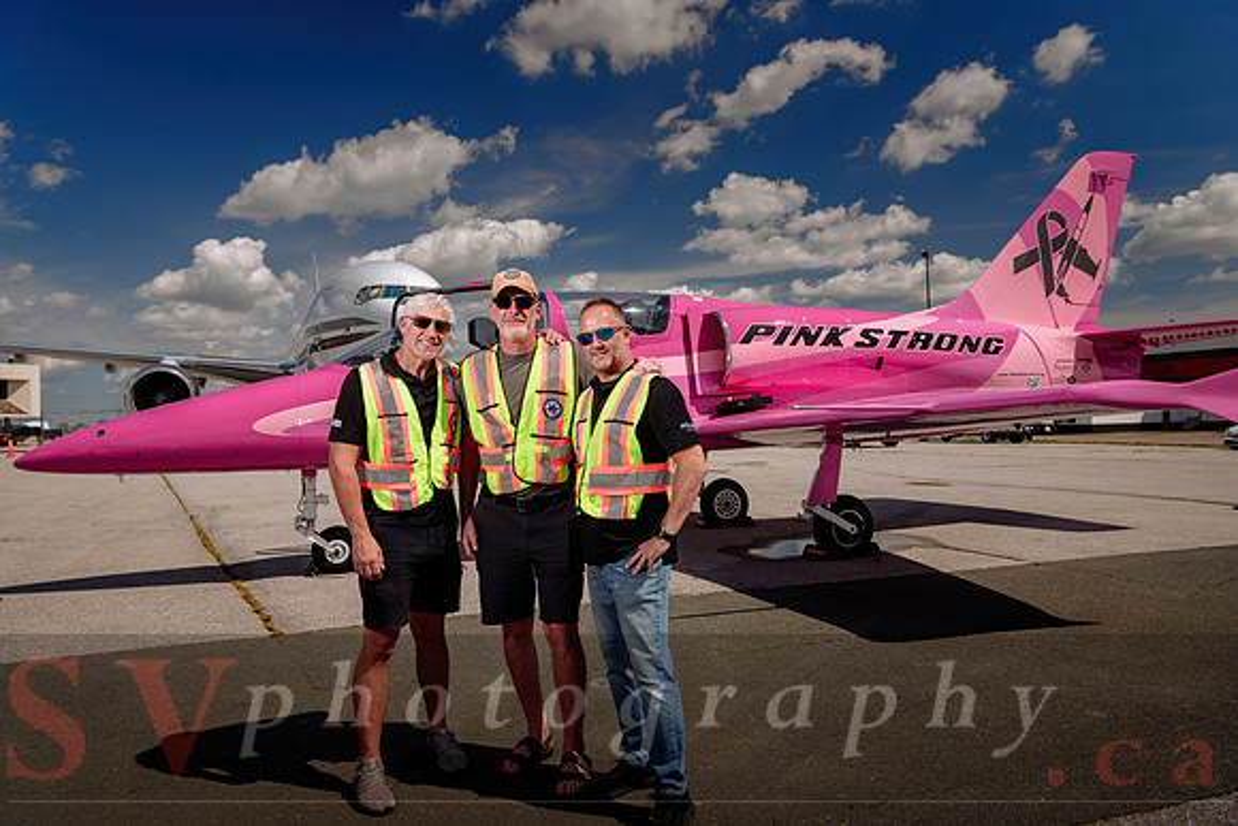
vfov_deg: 52.1
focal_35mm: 25
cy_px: 413
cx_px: 619
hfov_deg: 72.4
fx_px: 846
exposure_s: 1/250
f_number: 8
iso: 64
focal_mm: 24
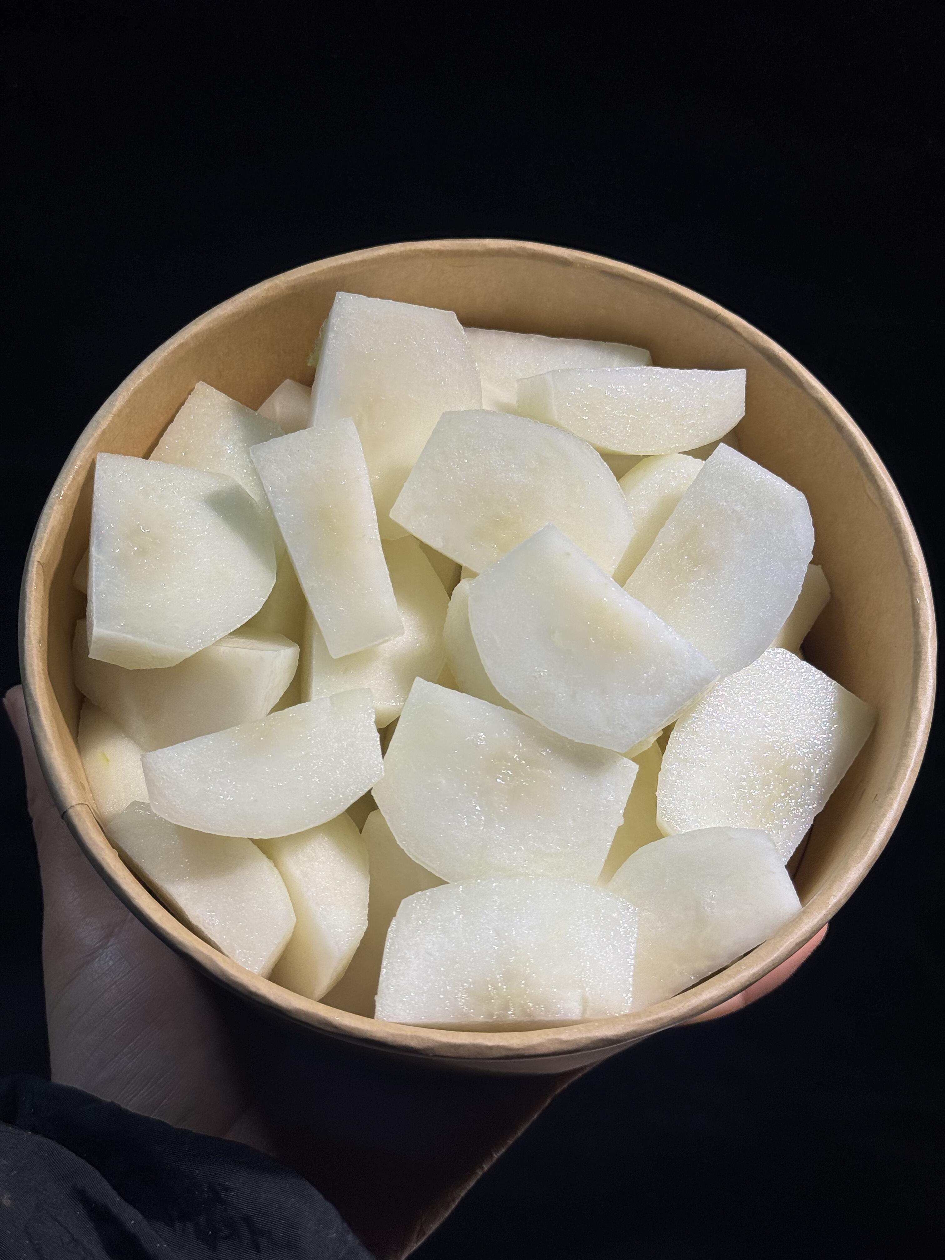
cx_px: 472
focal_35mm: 48
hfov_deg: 30.3
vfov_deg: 39.7
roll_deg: -4.9
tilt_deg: -37.8
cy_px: 630
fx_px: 1747
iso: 64
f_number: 1.78
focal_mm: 6.76
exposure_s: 1/1094
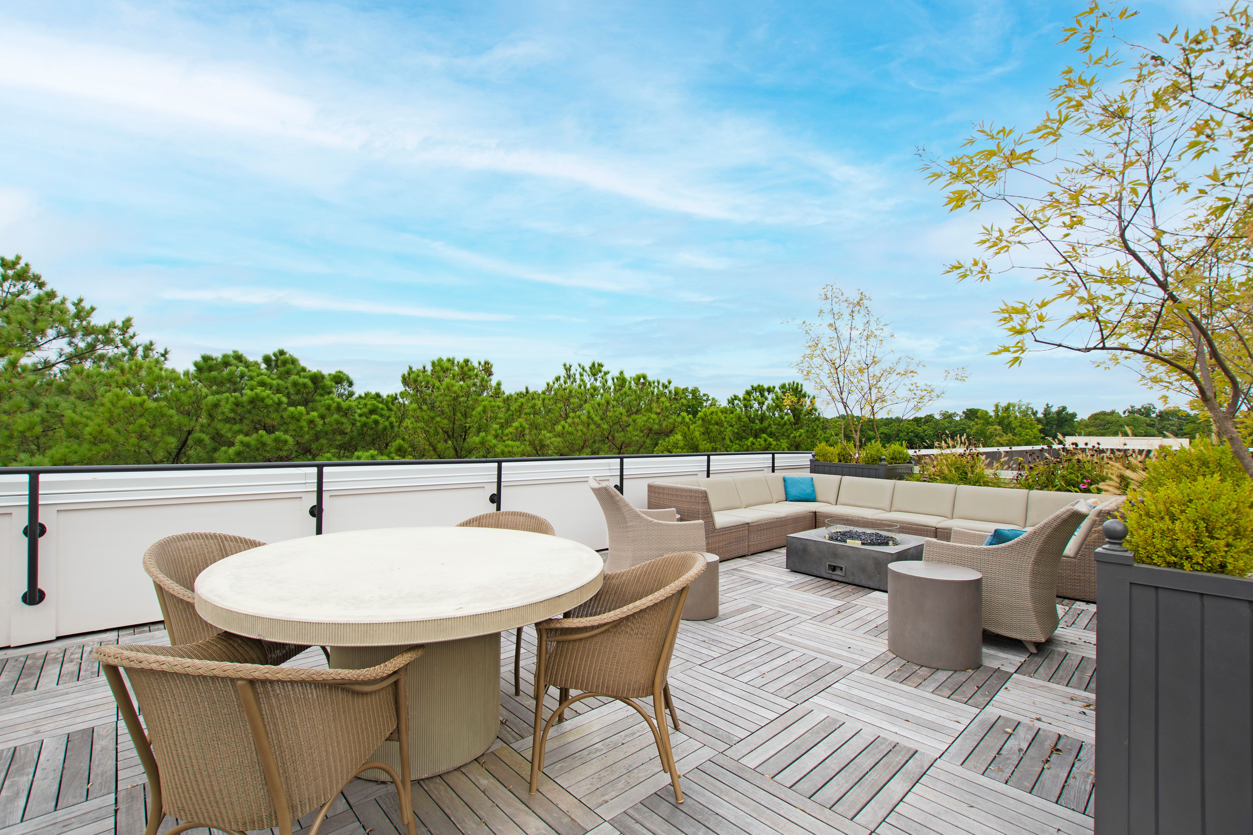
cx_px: 626
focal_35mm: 15
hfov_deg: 100.4
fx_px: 522
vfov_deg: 77.3
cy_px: 418
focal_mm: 10
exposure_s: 1/80
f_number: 7.1
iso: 100
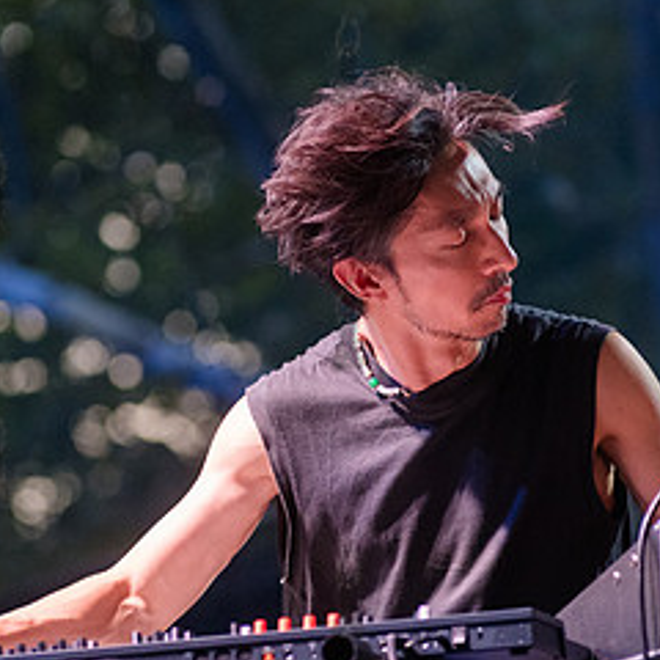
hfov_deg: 5.5
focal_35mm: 318
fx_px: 6860
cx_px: 346
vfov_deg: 5.5
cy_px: 323
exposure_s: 1/800
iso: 5000
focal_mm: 155
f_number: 4
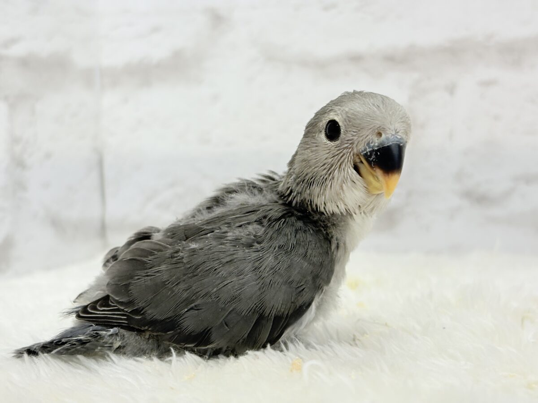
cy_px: 202
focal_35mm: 52
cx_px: 269
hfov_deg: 36.8
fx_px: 808
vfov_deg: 28.0
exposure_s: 1/100
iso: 80
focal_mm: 5.96
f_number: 1.6
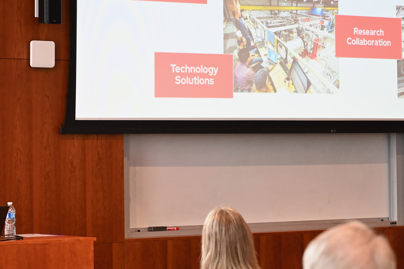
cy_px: 49
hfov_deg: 14.7
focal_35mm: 140
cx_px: 186
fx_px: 1570
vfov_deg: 9.8
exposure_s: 1/100
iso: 1100
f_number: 4
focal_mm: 70
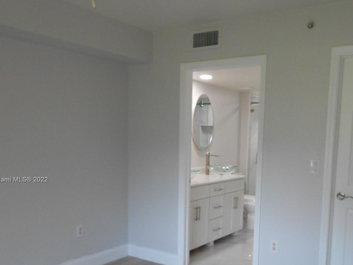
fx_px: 367
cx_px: 195
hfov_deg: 51.3
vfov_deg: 39.1
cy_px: 180
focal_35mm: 36
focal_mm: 4.6
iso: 280
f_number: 3.2
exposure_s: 1/60
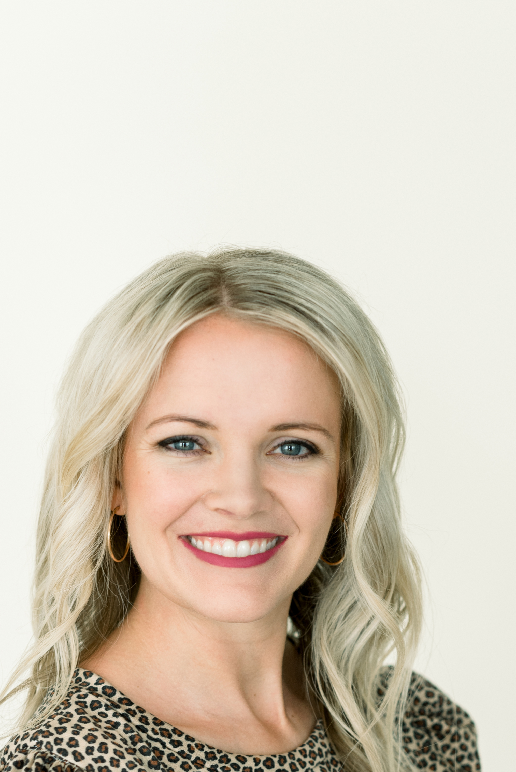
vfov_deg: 20.1
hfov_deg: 13.8
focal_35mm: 99
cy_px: 735
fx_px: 2126
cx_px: 283
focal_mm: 50
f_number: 2.2
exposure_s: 1/160
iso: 200
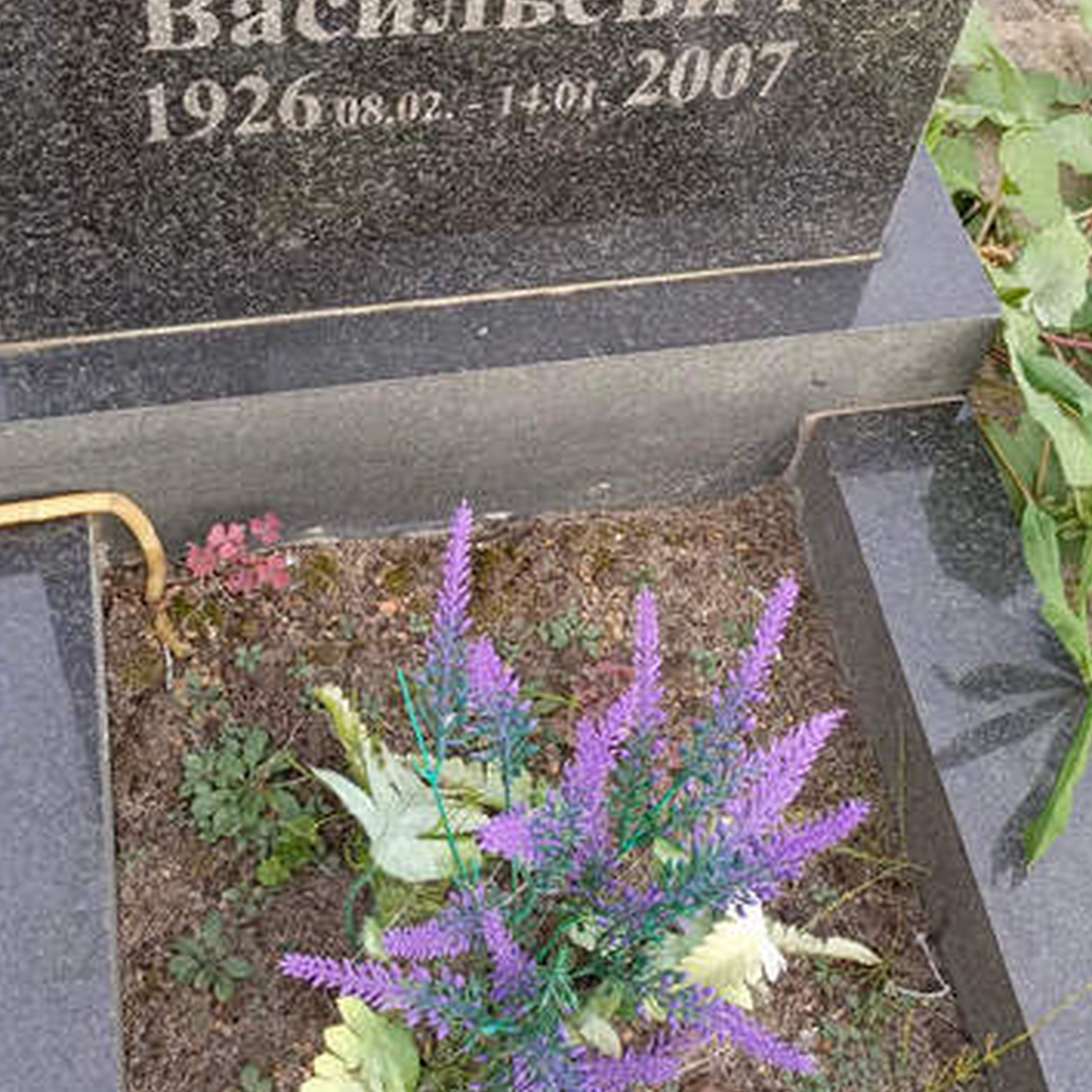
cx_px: 561
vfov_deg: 33.1
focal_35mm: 50
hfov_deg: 34.0
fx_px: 1785
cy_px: 231
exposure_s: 1/100
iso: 141
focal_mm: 4.76
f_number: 1.69
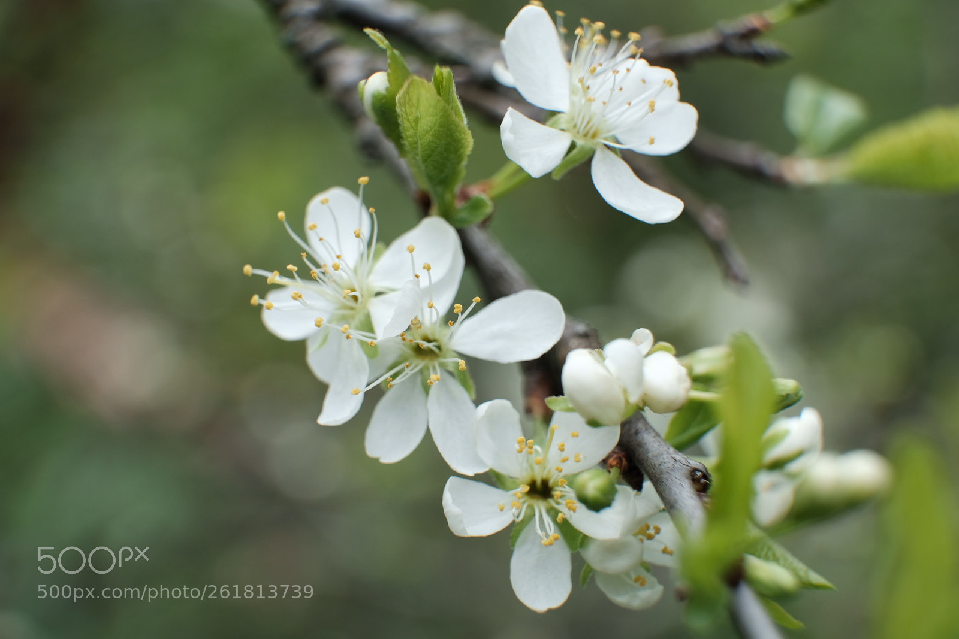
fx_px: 2211
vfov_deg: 16.5
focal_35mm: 83
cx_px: 480
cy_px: 320
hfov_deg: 24.5
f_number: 5.6
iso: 200
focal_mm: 55
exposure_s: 1/140
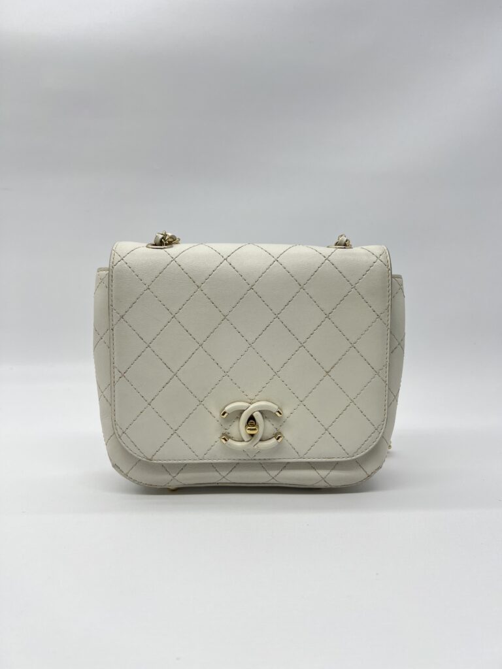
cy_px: 334
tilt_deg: -6.7
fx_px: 503
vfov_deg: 67.3
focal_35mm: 26
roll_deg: -0.4
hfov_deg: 53.1
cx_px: 251
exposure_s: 1/179
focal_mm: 5.7
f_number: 1.5
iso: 40
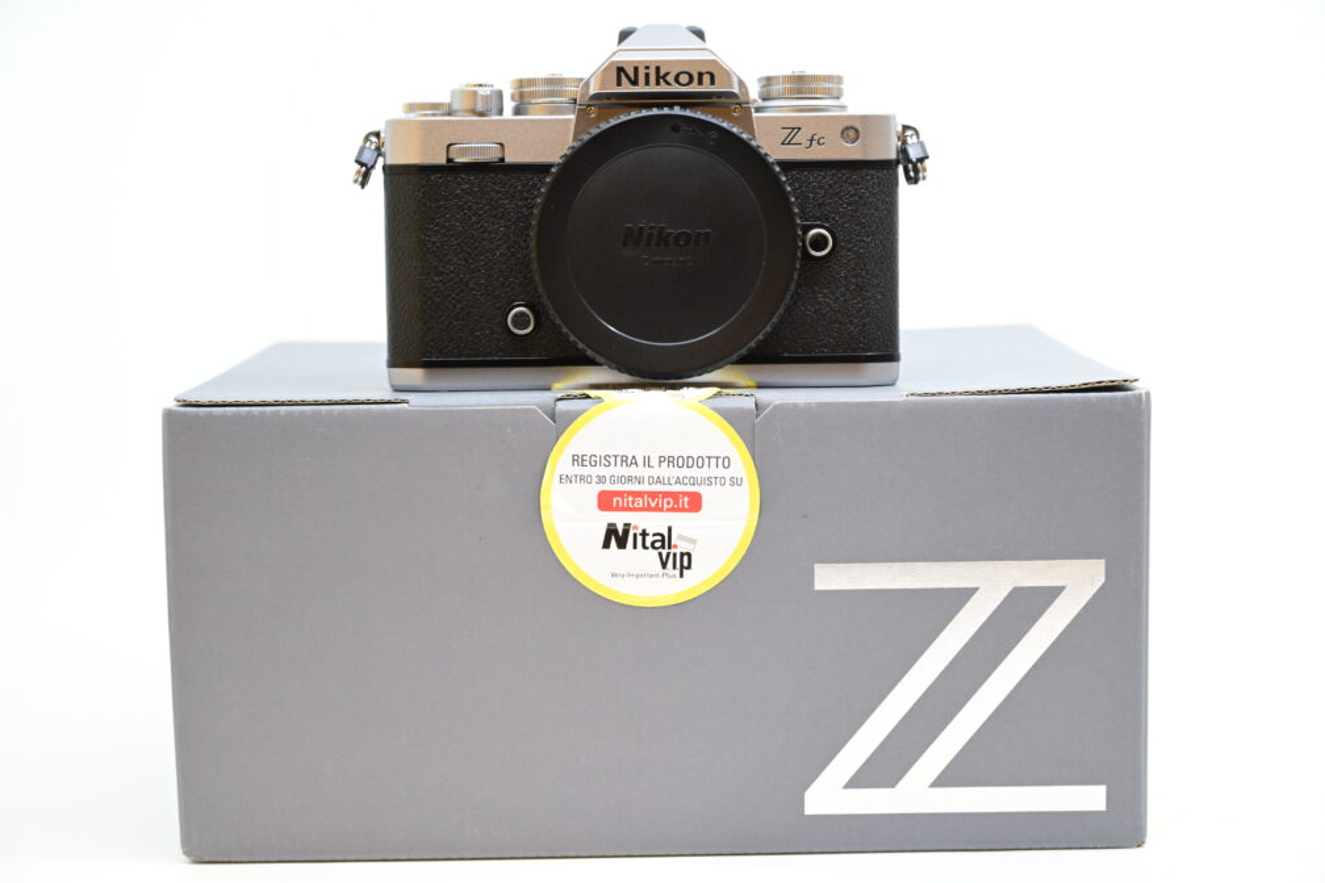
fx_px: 2319
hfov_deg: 31.9
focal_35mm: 63
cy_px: 446
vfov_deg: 21.6
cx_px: 669
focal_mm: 62
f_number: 6.3
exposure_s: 1/200
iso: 1600
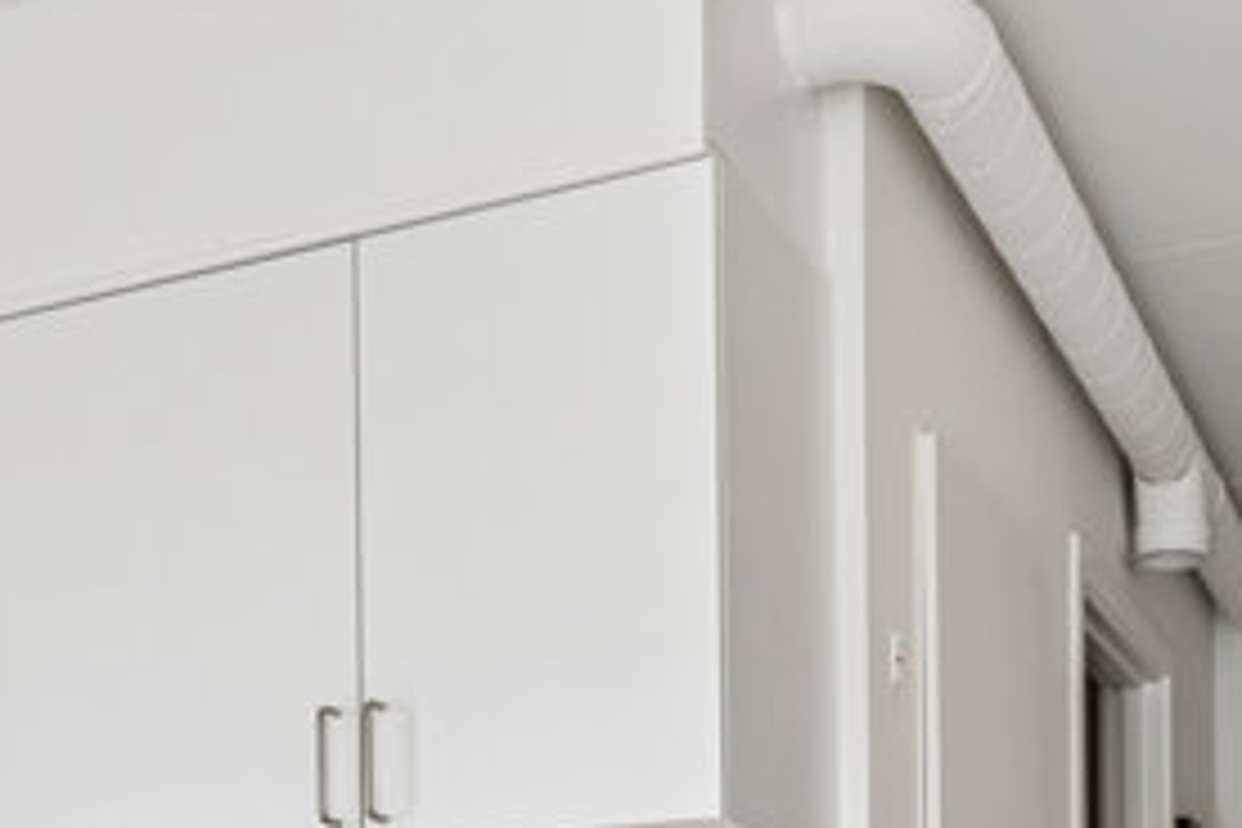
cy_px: 1141
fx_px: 2001
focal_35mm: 58
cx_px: 666
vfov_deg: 20.8
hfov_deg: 34.5
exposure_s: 1/3.33
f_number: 7.1
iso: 800
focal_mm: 20
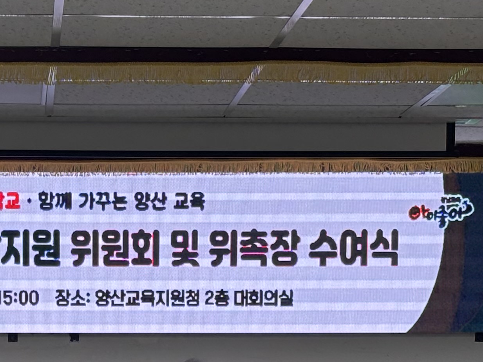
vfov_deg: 8.6
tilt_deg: -3.7
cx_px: 81
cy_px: 493
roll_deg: -0.1
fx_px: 2372
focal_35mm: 170
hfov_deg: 11.6
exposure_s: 1/60
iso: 25
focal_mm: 5.96
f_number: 1.6
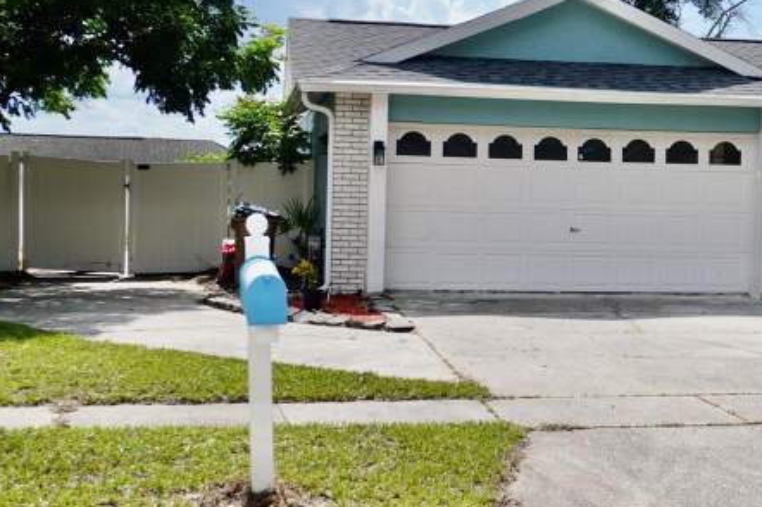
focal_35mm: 68
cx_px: 560
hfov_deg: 29.3
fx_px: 1436
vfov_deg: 20.0
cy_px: 230
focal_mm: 25
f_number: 5.6
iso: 100
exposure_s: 1/800
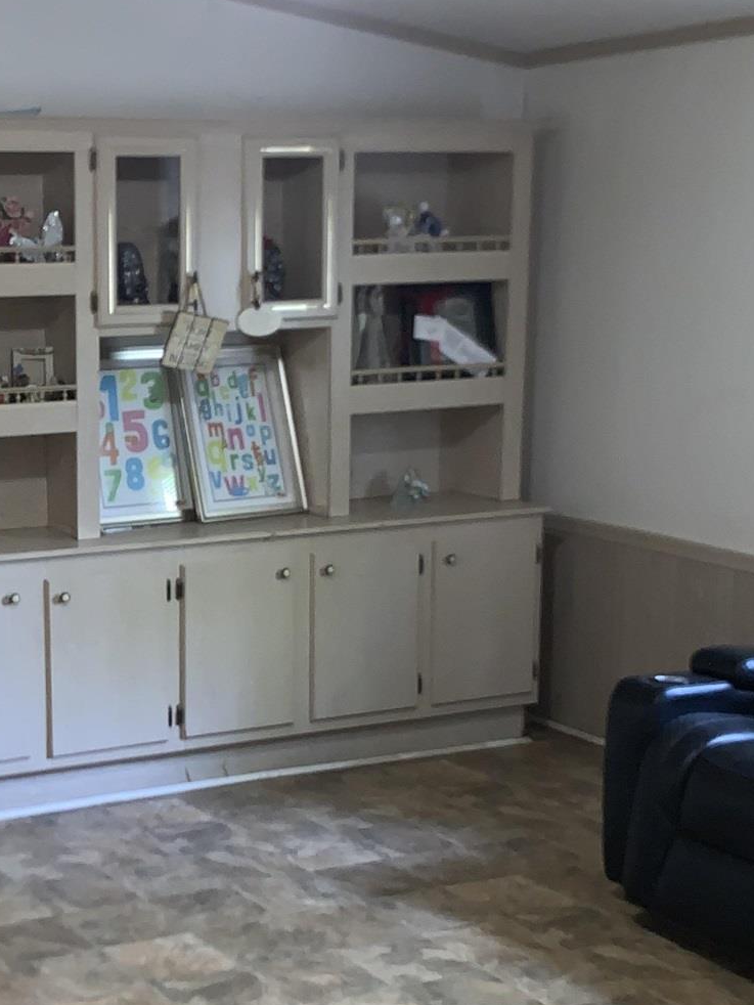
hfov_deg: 23.2
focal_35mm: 61
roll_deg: +0.8
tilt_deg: -10.0
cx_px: 21
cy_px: 577
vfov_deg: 31.6
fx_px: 1771
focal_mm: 4.25
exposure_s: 1/6
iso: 80
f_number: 1.8
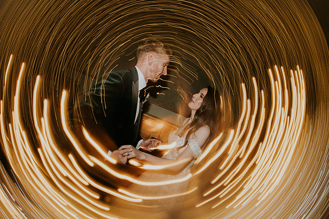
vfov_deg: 74.9
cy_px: 107
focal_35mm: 16
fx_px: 143
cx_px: 172
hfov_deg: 97.9
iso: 320
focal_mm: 15
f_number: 22
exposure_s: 1/2.5
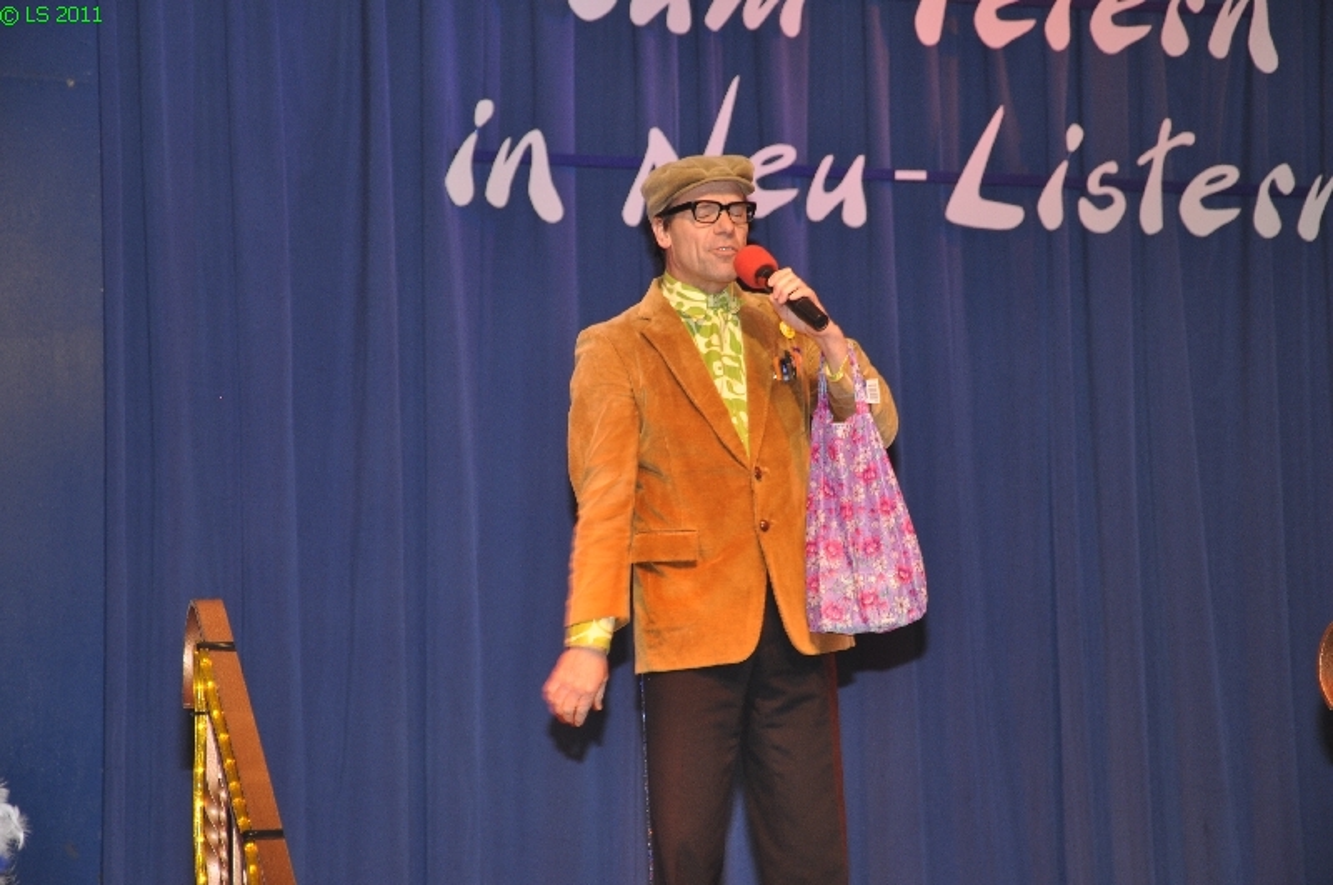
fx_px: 4160
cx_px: 666
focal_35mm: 112
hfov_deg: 18.2
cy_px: 442
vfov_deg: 12.1
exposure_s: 1/60
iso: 400
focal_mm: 75
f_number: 5.3
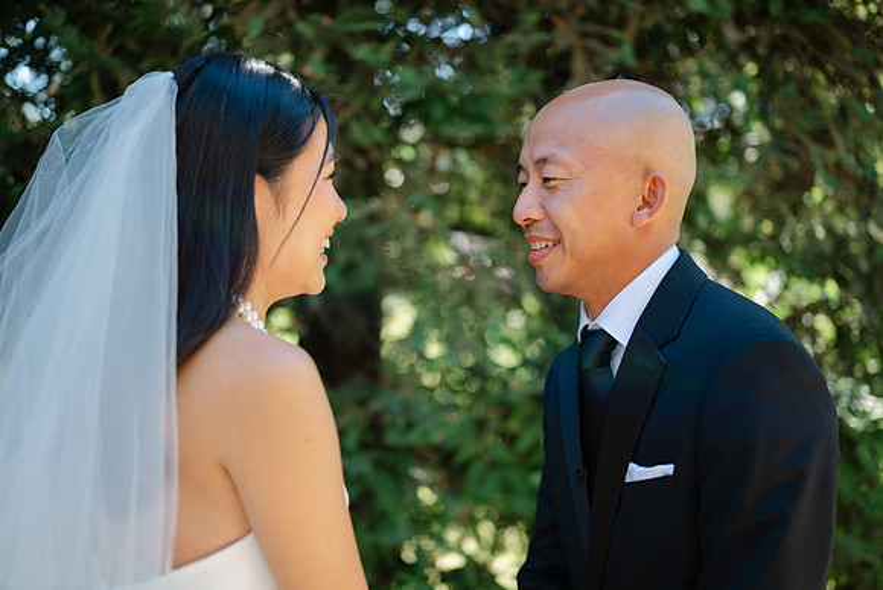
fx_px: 1227
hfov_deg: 39.6
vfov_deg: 27.0
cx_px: 442
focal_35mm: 50
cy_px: 295
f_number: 1.8
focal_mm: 50
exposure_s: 1/640
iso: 100
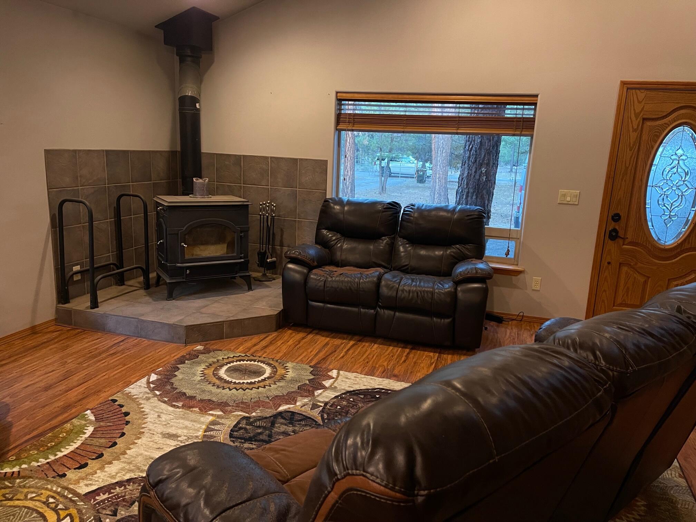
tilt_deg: -12.9
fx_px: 523
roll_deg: -2.5
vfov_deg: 53.1
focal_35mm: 26
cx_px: 348
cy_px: 261
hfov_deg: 67.3
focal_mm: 5.1
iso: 320
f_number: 1.6
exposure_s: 1/60
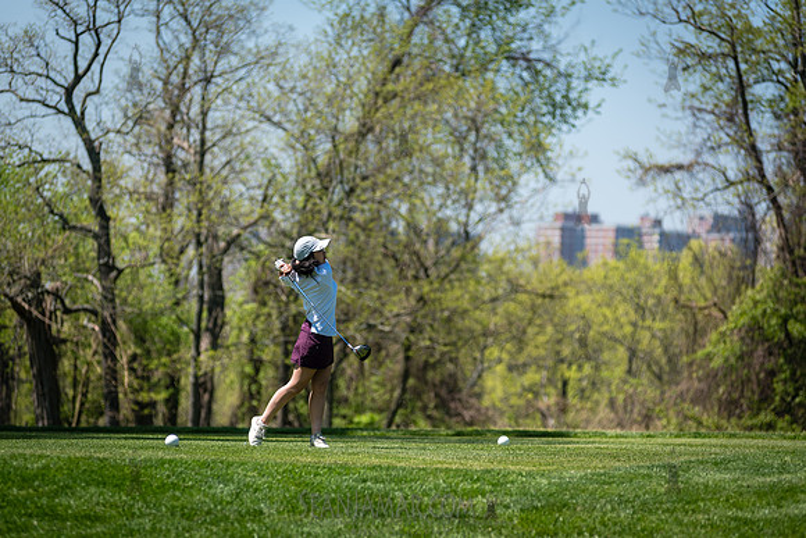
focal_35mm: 174
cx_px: 397
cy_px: 269
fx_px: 3907
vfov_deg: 7.9
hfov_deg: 11.8
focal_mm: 170
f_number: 3.5
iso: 100
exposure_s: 1/1250
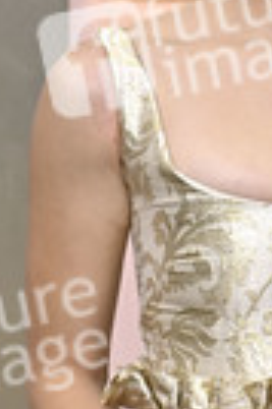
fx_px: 4908
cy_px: 198
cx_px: 284
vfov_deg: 4.8
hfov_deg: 3.2
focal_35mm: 432
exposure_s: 1/640
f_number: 8
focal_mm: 145
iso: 800
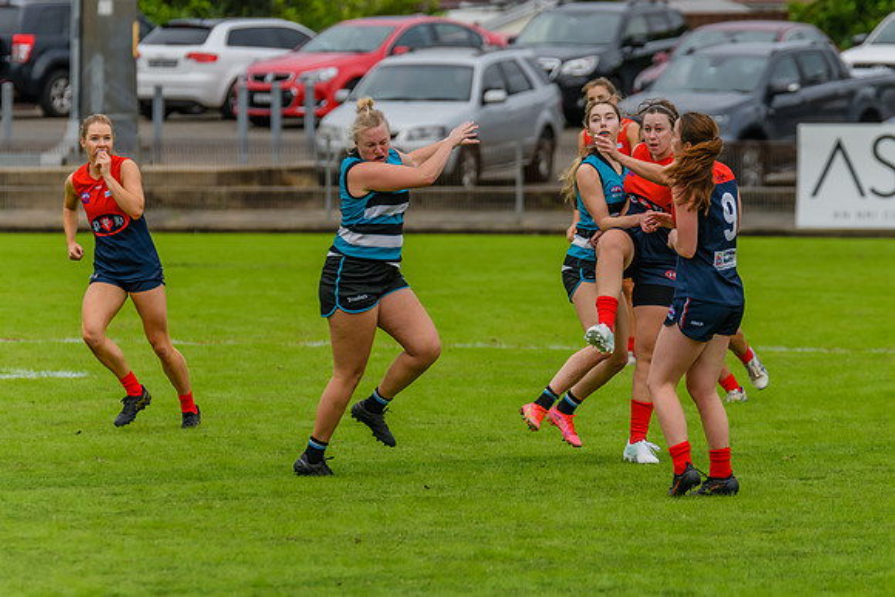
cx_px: 533
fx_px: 11809
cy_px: 299
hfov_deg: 4.3
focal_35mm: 475
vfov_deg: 2.9
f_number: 6.3
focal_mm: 360
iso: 800
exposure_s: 1/1600
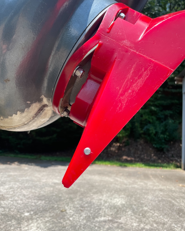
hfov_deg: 51.5
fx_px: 192
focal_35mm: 28
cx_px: 90
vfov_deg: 62.1
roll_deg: -5.2
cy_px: 105
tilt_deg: +7.0
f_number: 1.6
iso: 32
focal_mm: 4.2
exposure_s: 1/1092
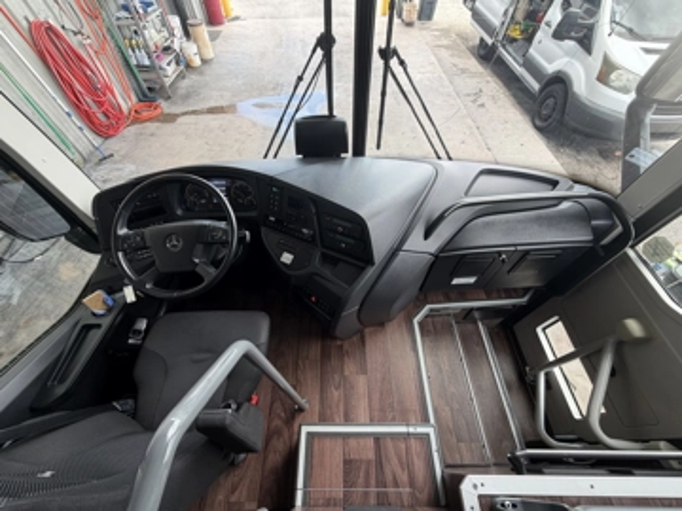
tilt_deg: -53.6
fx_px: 276
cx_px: 341
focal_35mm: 14
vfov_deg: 85.7
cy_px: 256
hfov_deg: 102.1
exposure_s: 1/121
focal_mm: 2.22
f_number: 2.2
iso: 64
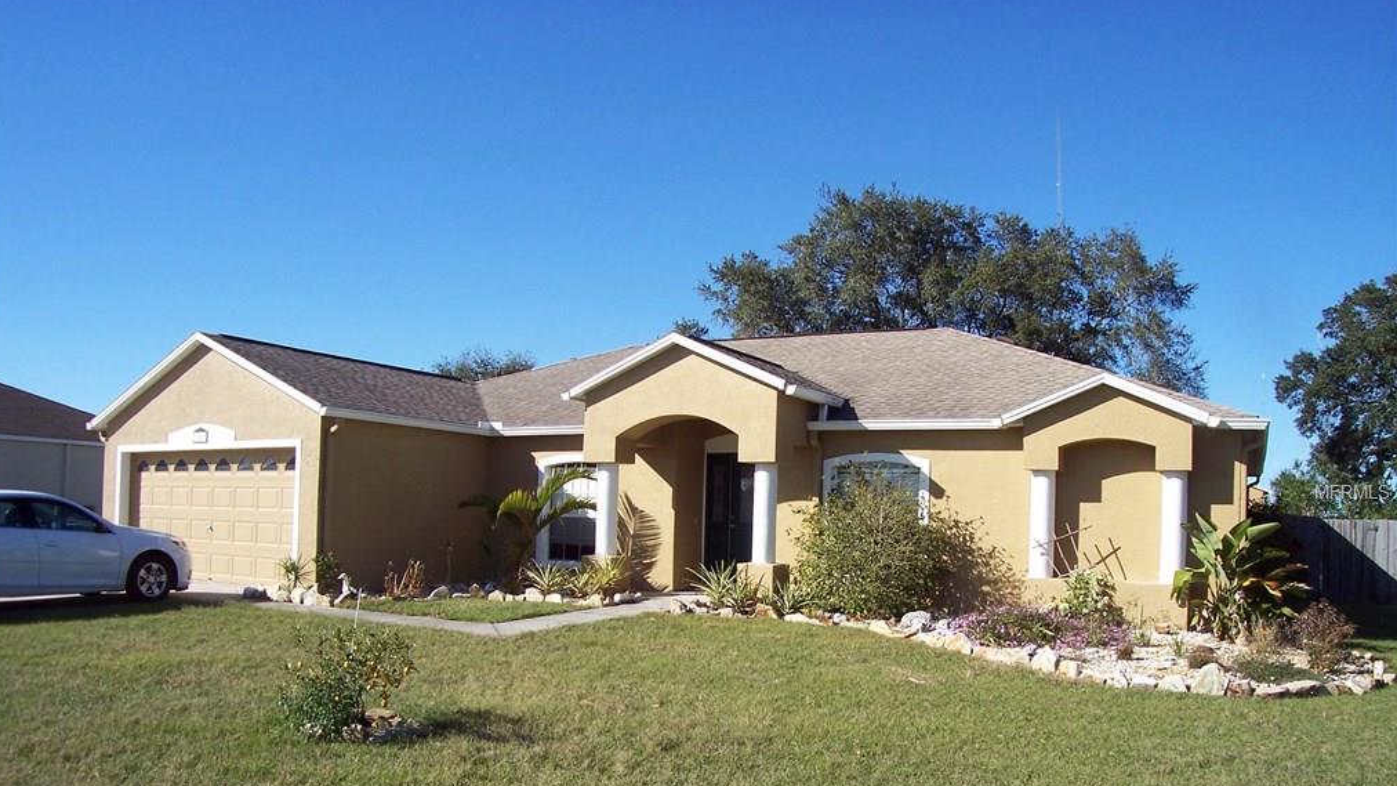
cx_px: 692
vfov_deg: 27.6
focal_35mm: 43
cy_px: 493
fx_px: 1593
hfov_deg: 47.4
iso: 100
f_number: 4
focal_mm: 8
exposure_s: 1/750
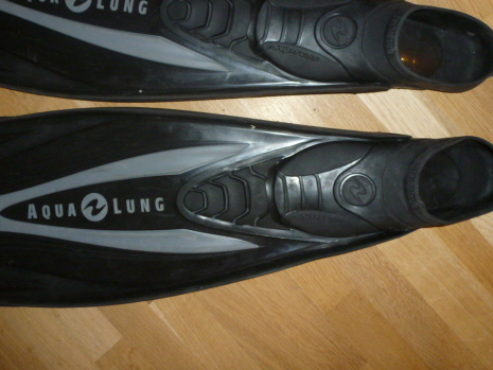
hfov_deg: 55.3
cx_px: 229
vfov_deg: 42.6
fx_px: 470
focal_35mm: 33
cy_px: 136
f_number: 3.3
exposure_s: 1/60
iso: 250
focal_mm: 4.3
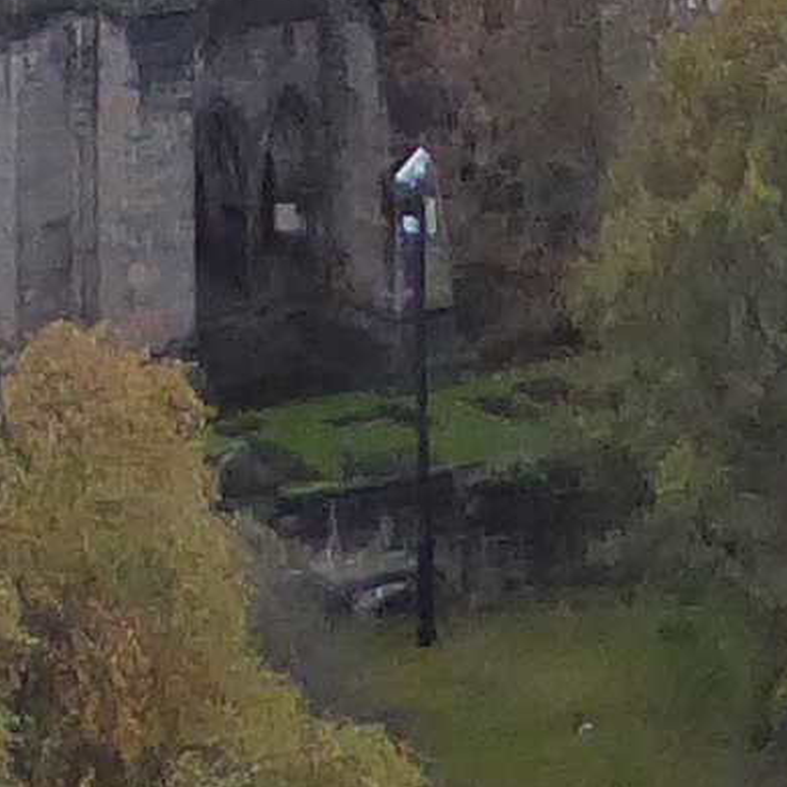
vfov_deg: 6.4
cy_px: -868
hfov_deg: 6.6
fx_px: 6791
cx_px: -132
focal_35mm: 264
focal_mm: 5
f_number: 3.5
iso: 320
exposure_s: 1/60
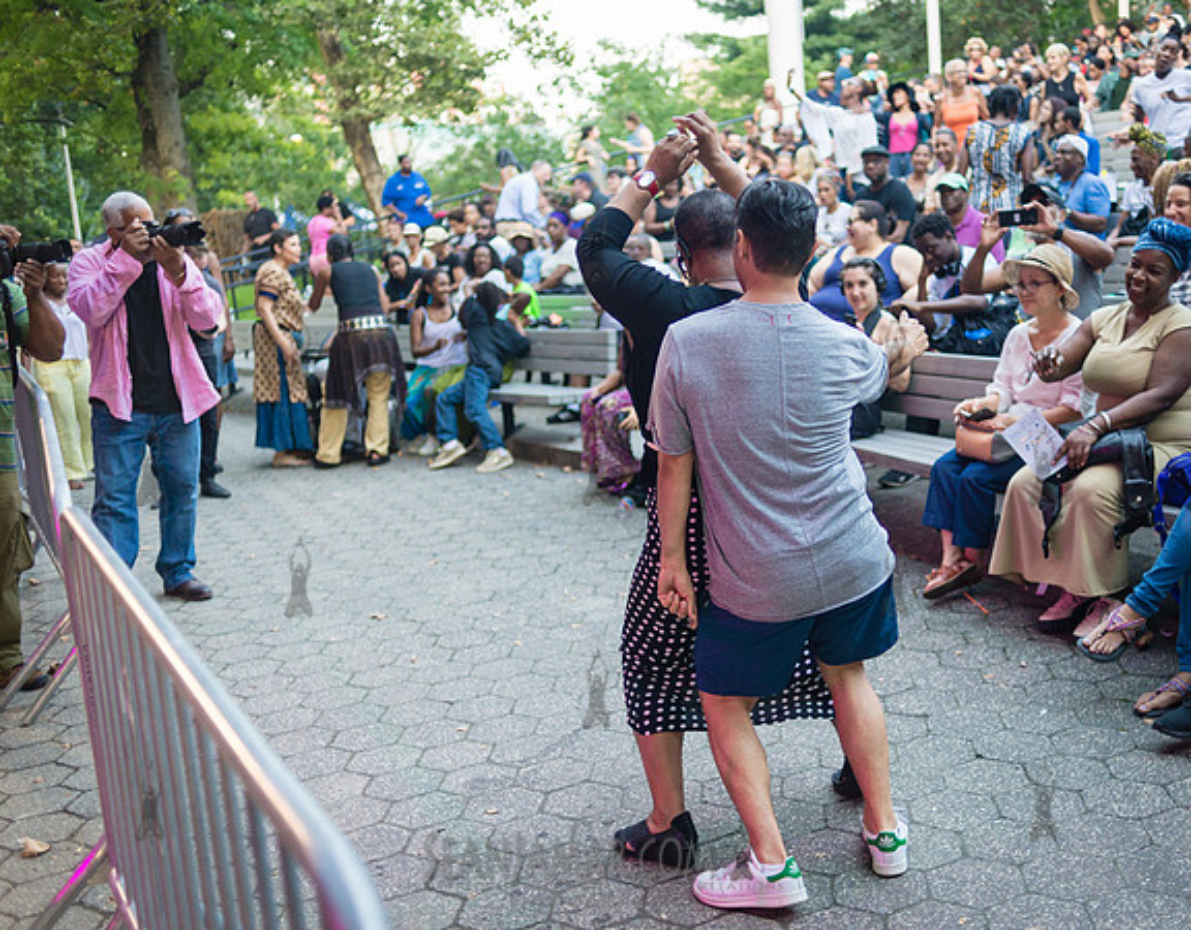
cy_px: 465
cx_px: 698
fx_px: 1357
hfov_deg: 47.2
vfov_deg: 37.9
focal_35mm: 39
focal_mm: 35
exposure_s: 1/800
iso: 1250
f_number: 2
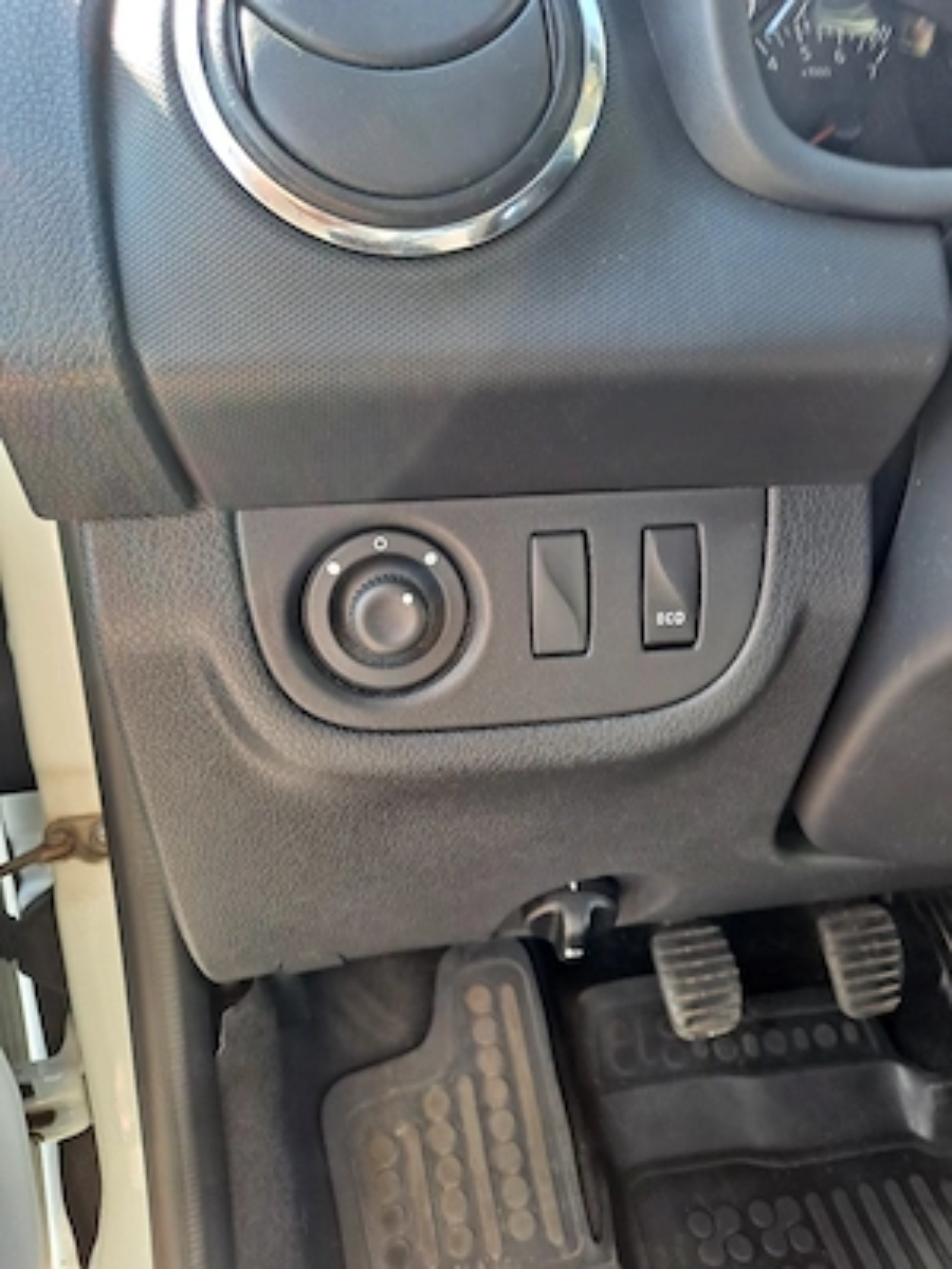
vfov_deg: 69.4
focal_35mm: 25
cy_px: 634
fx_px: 917
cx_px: 476
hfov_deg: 54.9
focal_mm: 4.6
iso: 64
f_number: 2
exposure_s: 1/50
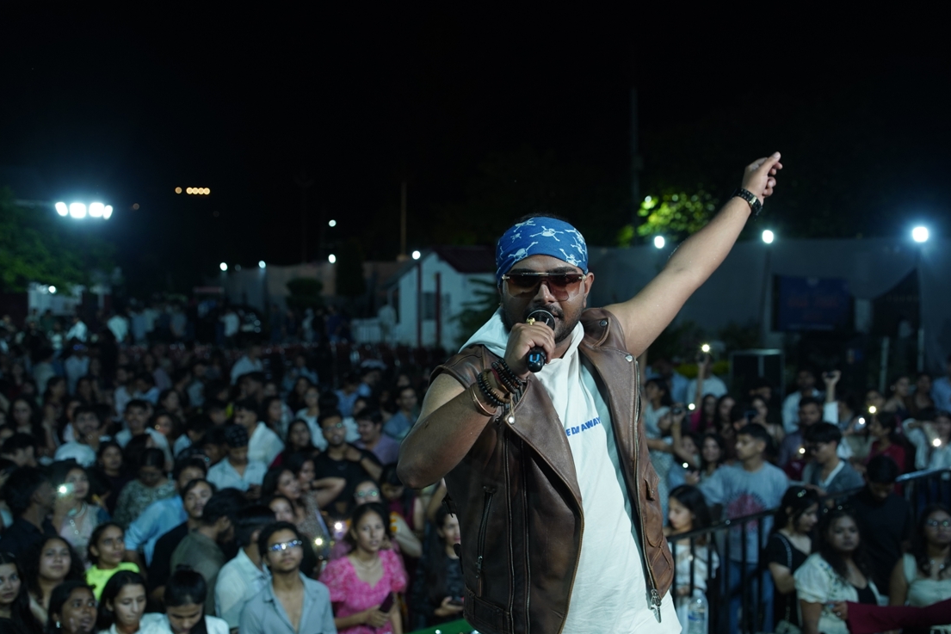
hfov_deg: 50.6
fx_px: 1004
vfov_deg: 35.1
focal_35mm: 38
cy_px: 335
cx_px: 514
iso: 1000
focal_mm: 35
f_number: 3.5
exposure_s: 1/160
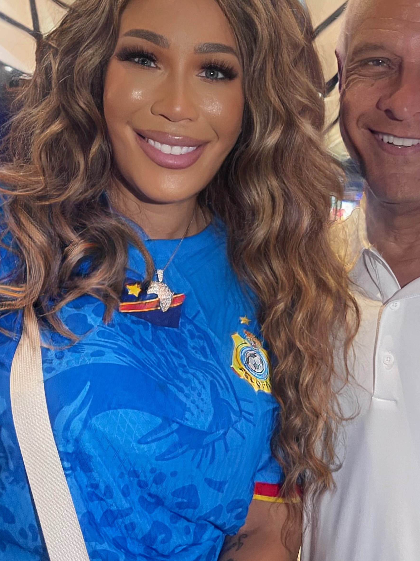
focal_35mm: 43
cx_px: 287
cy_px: 276
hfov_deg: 33.2
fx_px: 696
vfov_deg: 43.8
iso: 800
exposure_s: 1/30
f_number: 1.6
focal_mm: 5.1
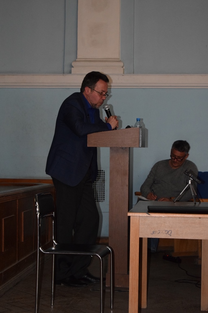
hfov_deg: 16.6
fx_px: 715
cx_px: 104
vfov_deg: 24.6
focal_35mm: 82
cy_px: 156
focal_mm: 55
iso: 3200
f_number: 5.6
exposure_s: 1/200
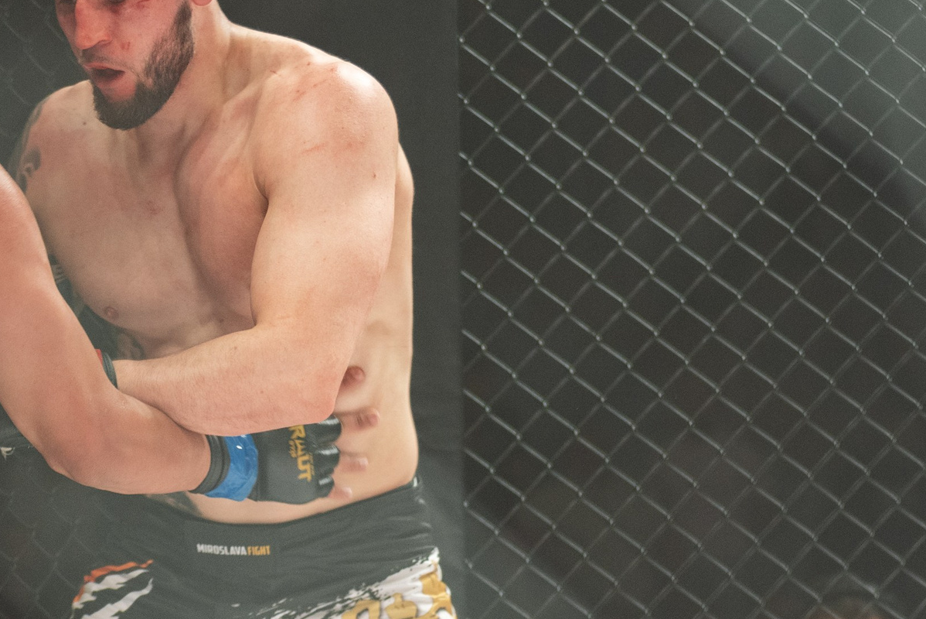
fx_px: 5224
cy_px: 276
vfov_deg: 6.8
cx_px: 127
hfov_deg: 10.1
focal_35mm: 203
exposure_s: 1/320
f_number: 4
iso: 1100
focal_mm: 95
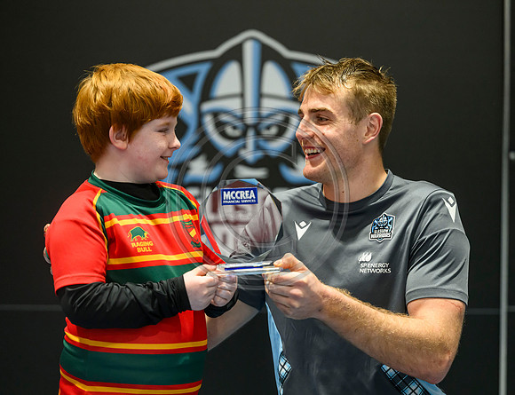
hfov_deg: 14.1
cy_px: 198
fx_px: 2080
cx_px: 297
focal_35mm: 139
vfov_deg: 10.9
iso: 4000
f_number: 3.2
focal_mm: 125
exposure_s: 1/160
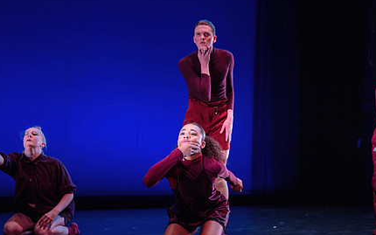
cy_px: 163
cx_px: 220
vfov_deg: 19.6
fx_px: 676
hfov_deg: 31.0
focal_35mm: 66
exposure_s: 1/250
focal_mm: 48
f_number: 2.8
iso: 2500
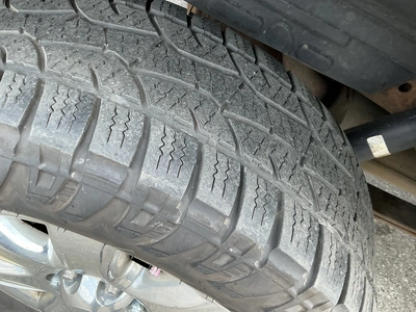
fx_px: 336
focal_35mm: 28
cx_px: 208
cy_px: 156
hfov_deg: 63.4
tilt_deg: -50.9
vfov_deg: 49.7
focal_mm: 3
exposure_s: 1/125
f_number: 1.8
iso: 32
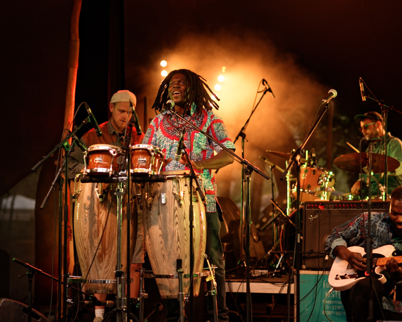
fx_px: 1142
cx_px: 180
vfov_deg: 16.0
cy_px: 161
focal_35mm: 96
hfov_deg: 20.0
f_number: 2.8
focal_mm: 85
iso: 720
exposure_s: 1/1000
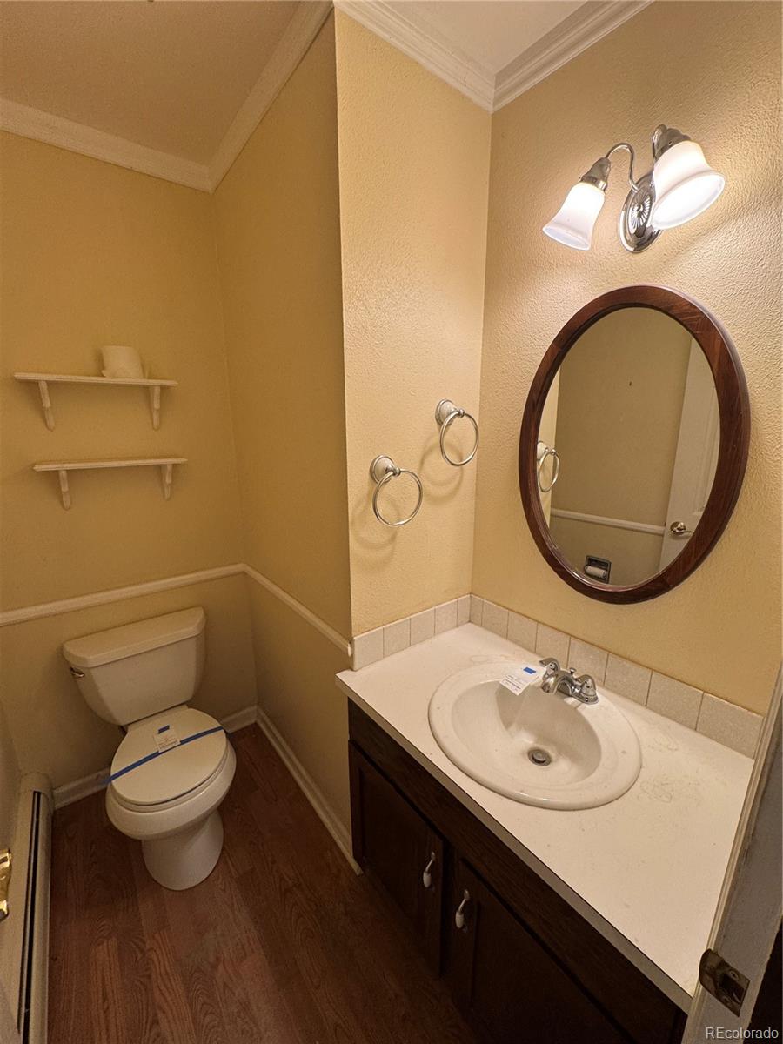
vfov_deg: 102.1
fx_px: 422
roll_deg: +0.9
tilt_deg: -14.7
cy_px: 522
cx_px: 392
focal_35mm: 14
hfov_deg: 85.7
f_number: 2.2
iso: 160
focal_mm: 2.22
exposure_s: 1/120
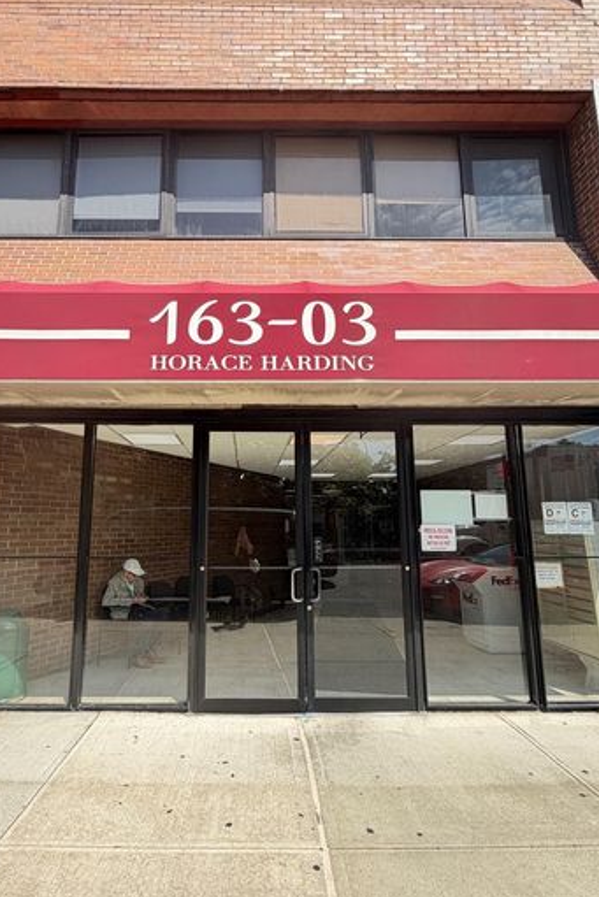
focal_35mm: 19
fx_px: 474
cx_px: 251
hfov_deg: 64.2
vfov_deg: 86.9
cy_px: 454
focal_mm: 2.22
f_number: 2.2
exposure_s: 1/590
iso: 40
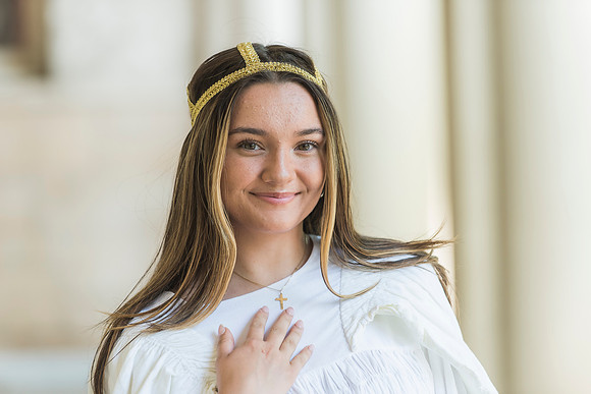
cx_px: 296
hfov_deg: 12.1
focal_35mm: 170
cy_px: 197
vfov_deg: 8.1
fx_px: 2791
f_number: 3.5
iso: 320
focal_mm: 170
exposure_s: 1/160
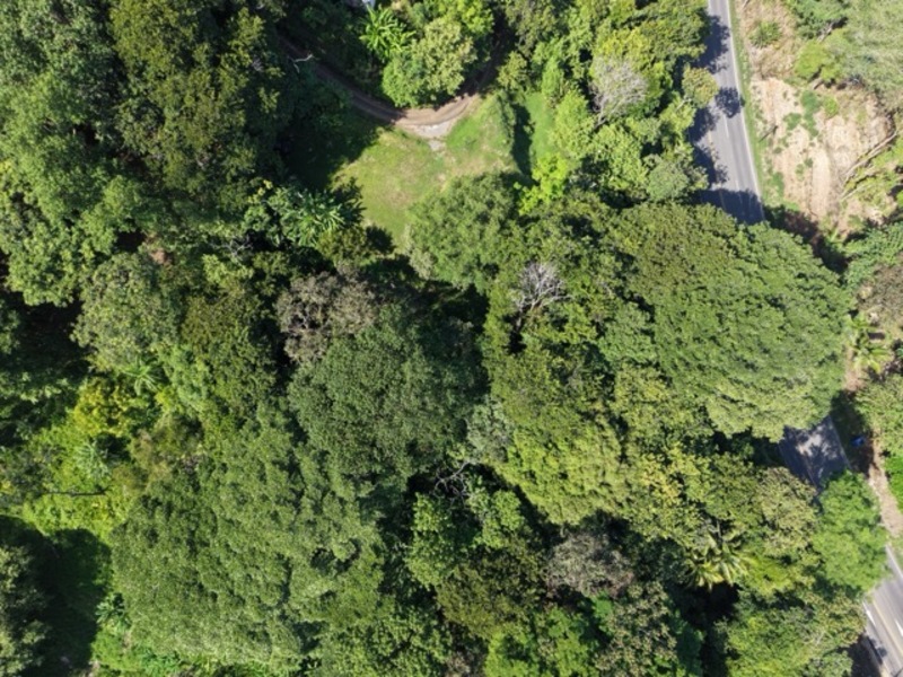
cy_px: 338
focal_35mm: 24
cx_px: 452
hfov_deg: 71.6
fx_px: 626
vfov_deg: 56.8
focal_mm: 8.67
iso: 140
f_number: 1.8
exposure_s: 1/1500
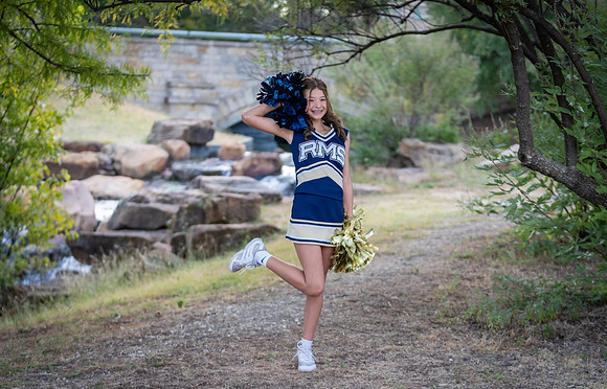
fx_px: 1298
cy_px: 223
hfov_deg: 26.3
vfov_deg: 17.0
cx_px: 307
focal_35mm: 78
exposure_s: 1/320
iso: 320
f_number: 2.8
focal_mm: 70
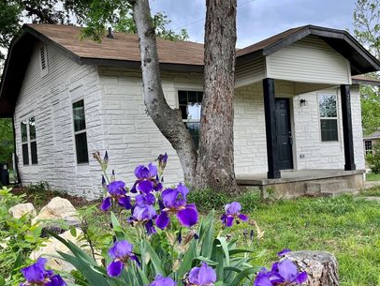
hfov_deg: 56.8
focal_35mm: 32
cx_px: 186
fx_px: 351
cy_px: 151
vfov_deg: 44.2
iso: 50
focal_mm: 5.1
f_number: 1.6
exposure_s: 1/561
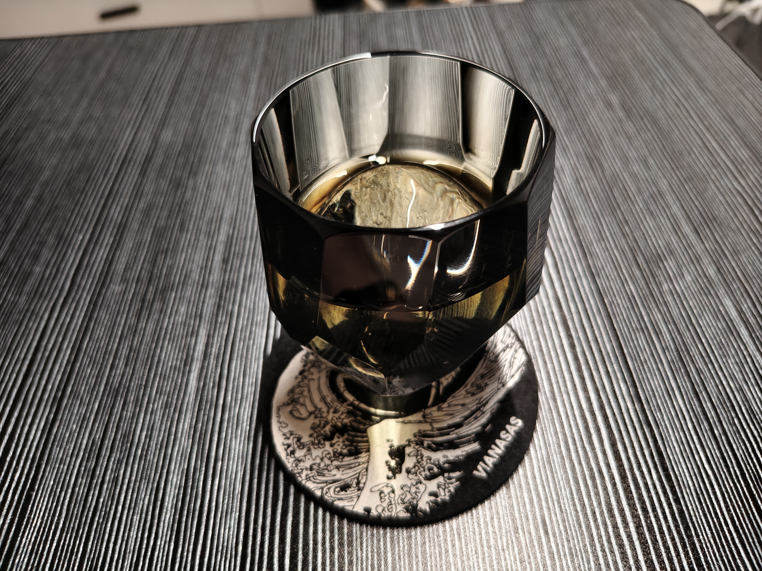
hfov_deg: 73.9
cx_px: 381
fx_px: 506
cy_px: 286
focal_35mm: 23
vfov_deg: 58.9
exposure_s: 1/100
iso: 597
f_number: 1.88
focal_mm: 5.56
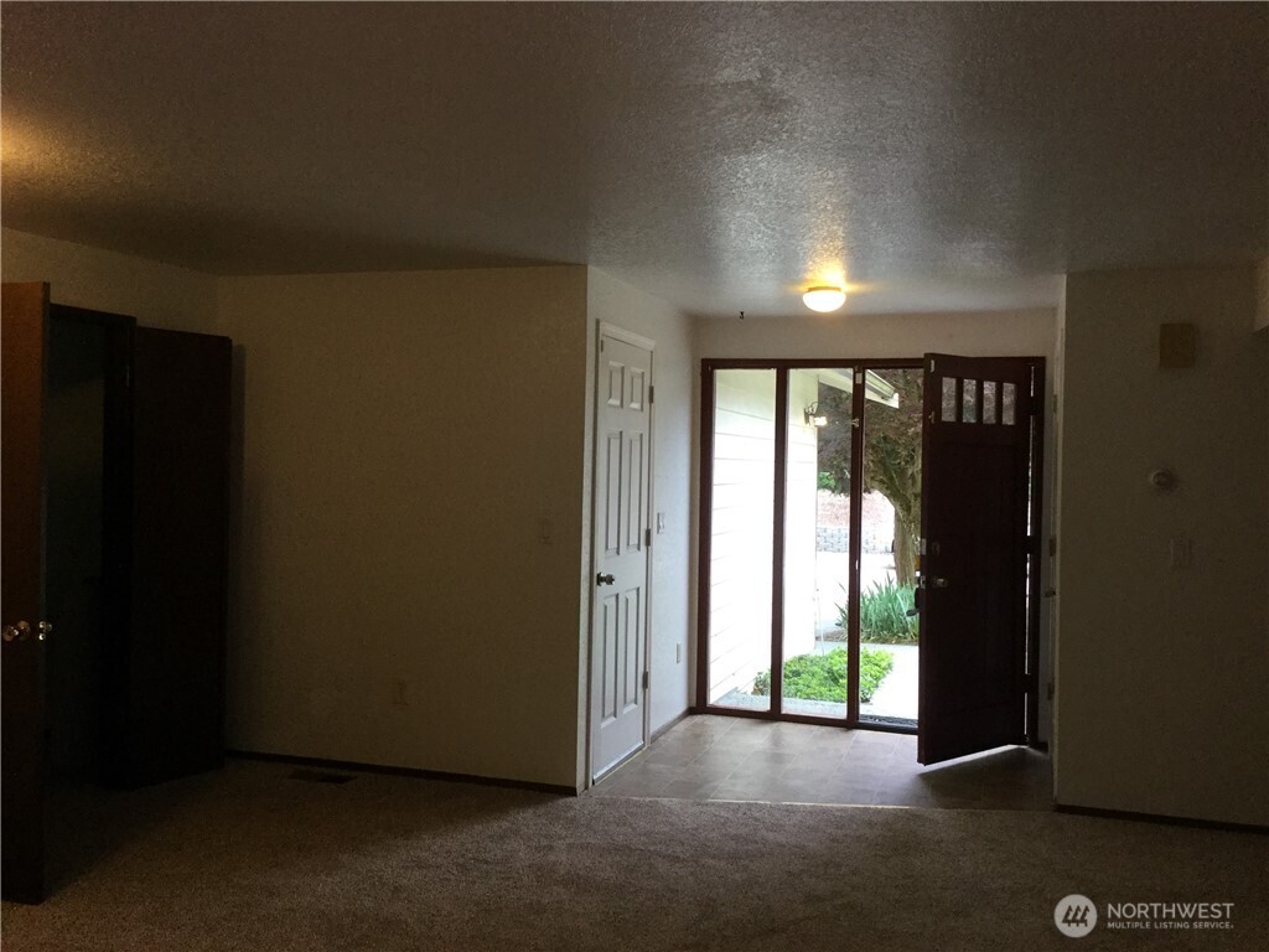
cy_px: 476
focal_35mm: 31
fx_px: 1136
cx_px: 634
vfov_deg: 45.4
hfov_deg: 58.4
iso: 40
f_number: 2.4
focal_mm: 3.3
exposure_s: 1/30
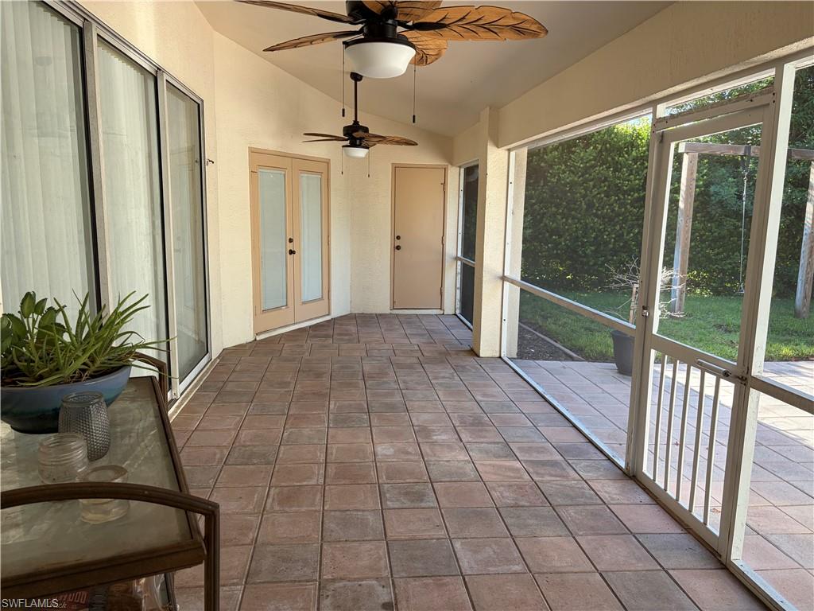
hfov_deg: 67.3
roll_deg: -0.2
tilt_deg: -8.8
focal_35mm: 26
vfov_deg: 53.1
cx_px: 407
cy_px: 306
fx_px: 611
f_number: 1.6
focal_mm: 5.96
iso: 64
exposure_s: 1/178
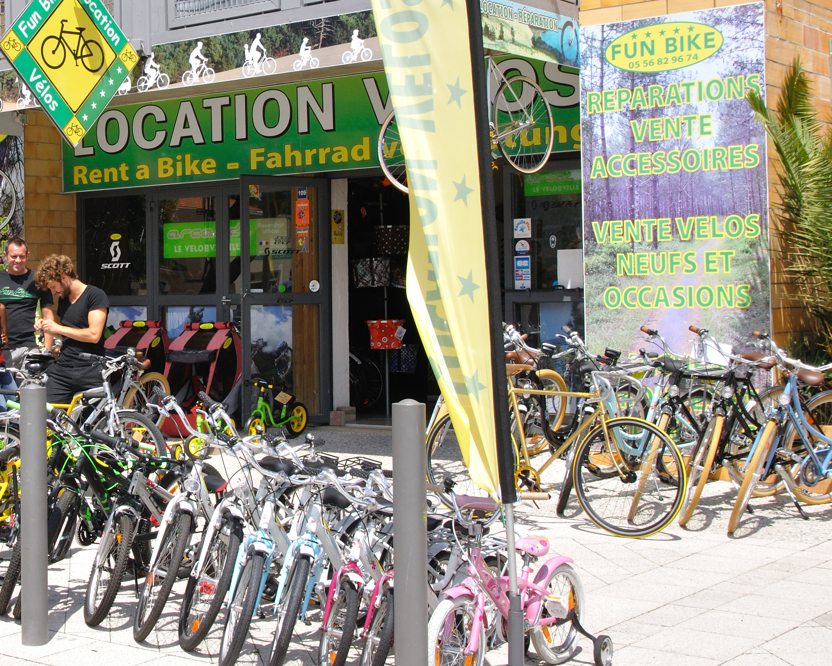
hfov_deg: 21.9
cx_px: 136
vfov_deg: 17.8
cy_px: 270
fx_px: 2118
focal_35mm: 86
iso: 400
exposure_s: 1/500
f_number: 11
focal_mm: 32
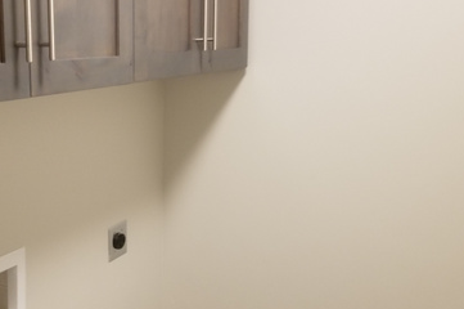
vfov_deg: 28.0
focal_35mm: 48
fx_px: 618
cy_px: 153
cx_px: 144
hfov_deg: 40.5
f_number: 1.7
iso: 250
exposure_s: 1/30
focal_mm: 4.25
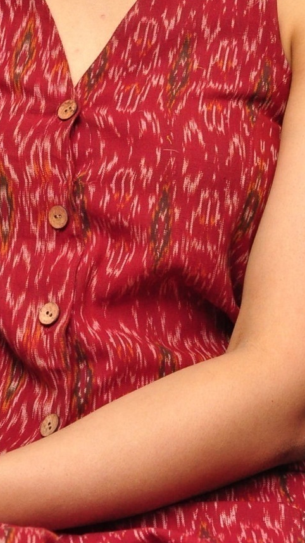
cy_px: -9
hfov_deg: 8.7
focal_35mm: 139
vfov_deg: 15.2
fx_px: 1999
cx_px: 118
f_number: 8
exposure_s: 1/125
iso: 1250
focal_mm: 42
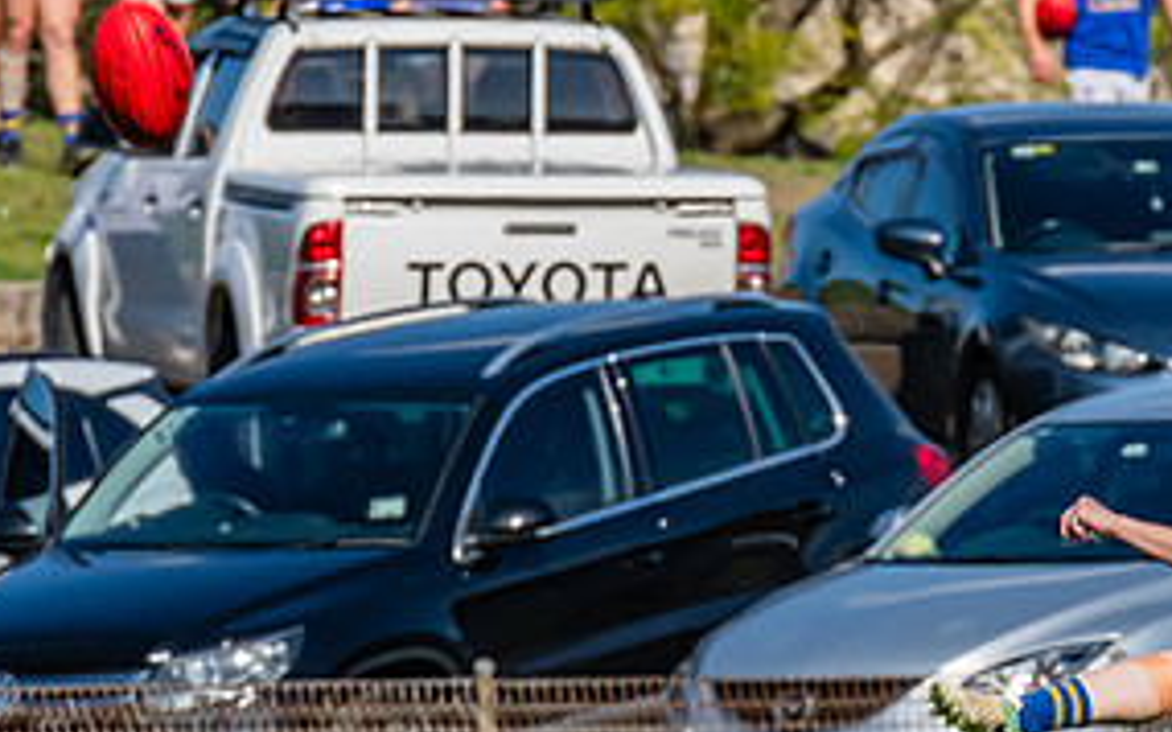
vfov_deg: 1.2
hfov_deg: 1.9
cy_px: 884
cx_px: 1165
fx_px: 35000
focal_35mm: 1096
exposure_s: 1/1250
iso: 800
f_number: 13
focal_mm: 420
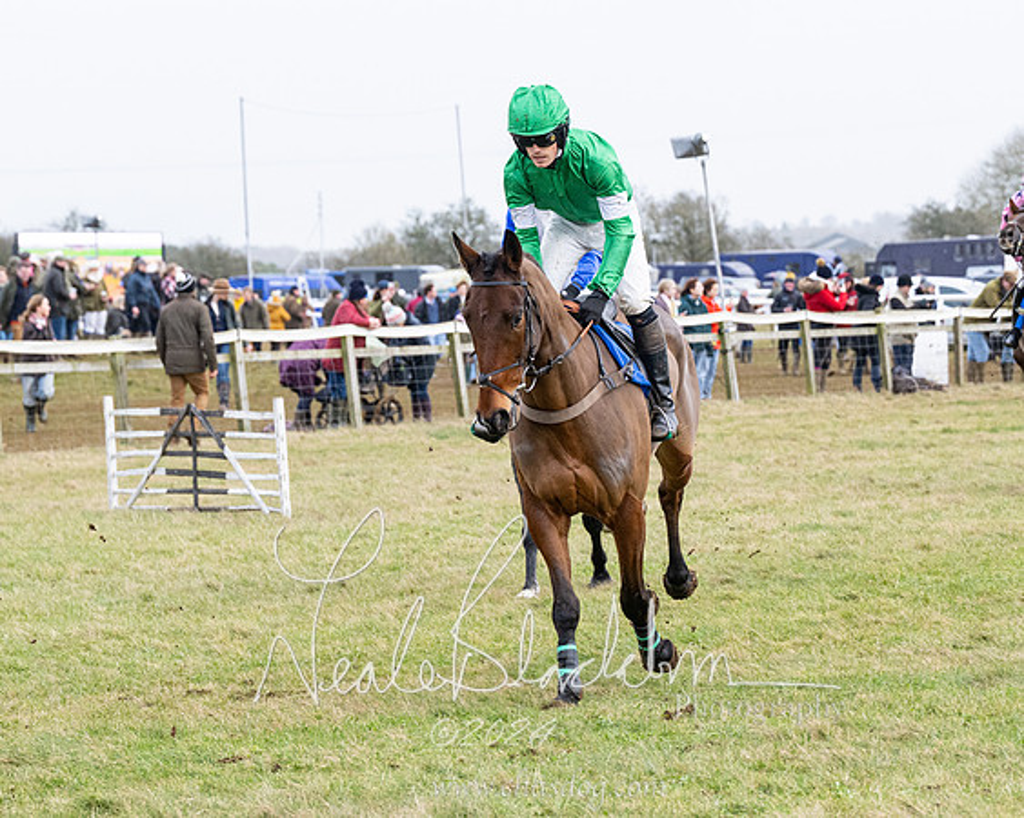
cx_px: 609
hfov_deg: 12.5
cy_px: 428
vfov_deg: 10.0
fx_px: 4692
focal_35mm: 155
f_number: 4
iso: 800
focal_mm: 86
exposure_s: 1/1250
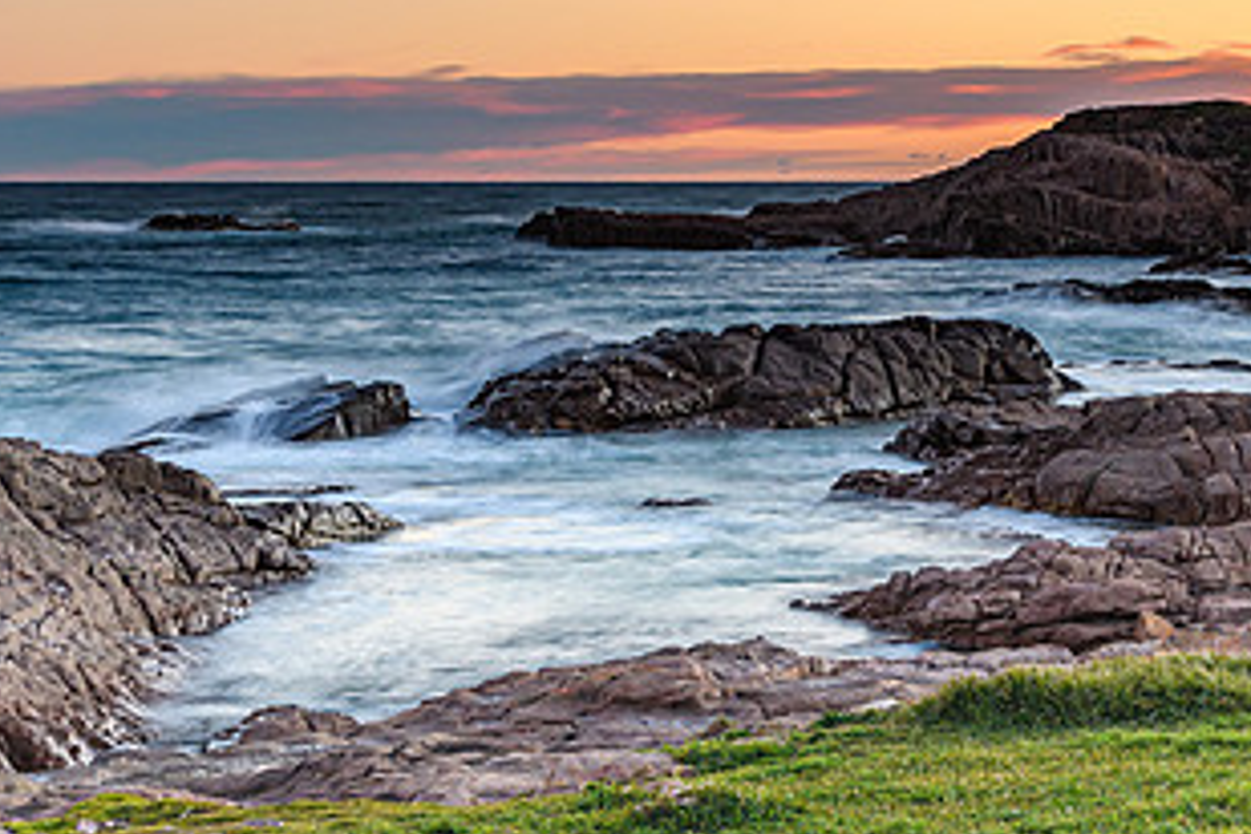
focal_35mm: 81
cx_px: 883
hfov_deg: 24.9
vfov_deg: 16.8
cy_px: 338
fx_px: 2815
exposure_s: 2.5
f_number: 6.3
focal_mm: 28
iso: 200
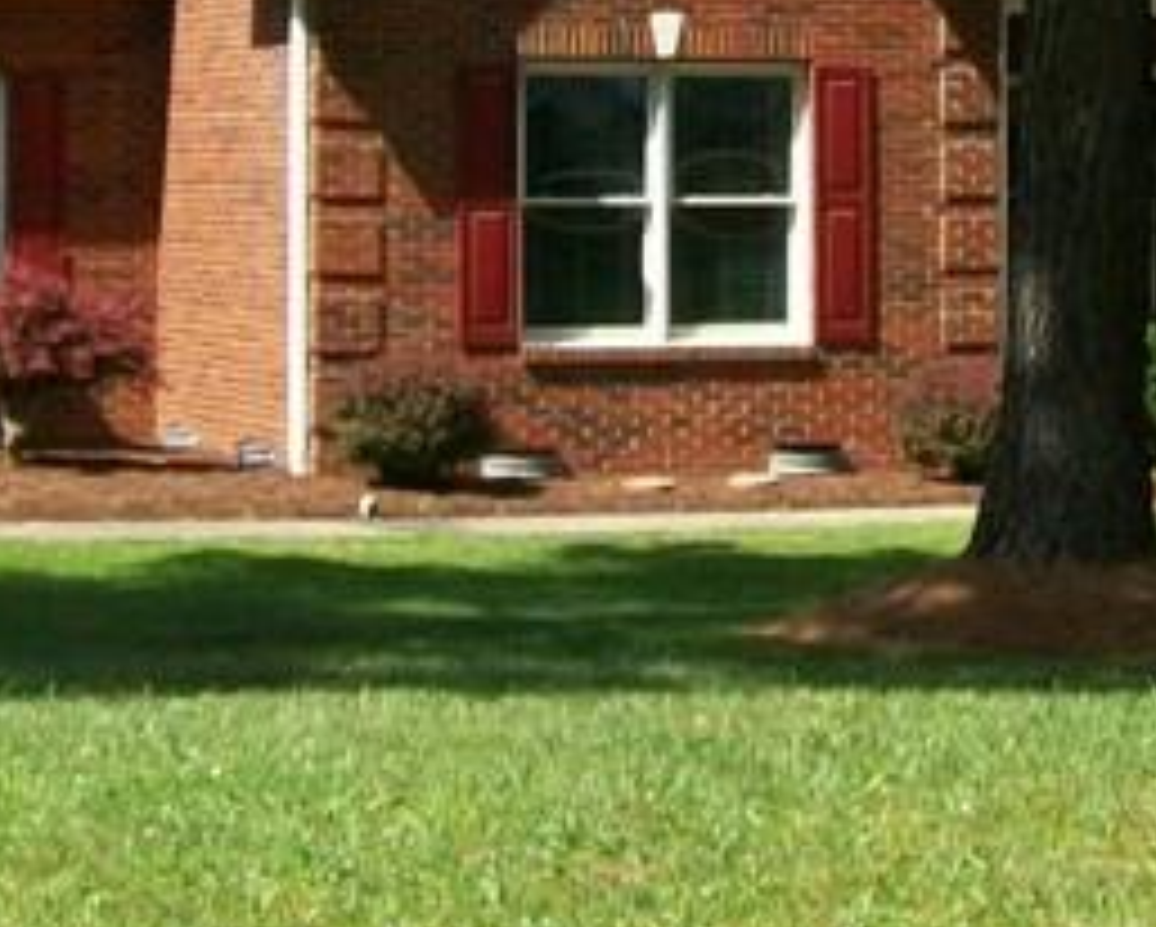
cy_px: -90
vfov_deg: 10.9
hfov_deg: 13.7
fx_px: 4793
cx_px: 454
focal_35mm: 140
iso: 64
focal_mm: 6
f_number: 2.7
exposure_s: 1/640
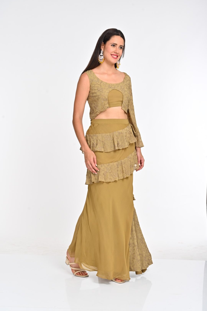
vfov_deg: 38.9
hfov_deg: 26.5
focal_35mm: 51
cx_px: 104
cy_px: 156
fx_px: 440
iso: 320
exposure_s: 1/160
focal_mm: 51
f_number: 8
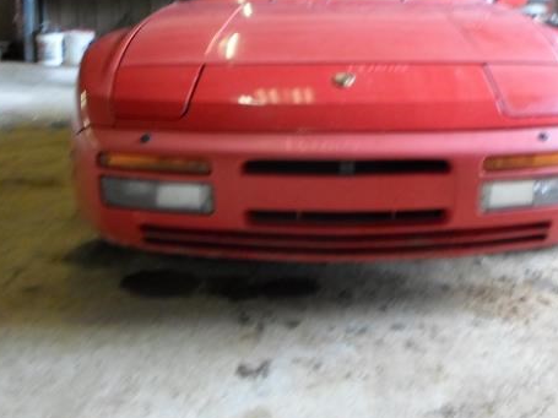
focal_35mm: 44
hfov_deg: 42.6
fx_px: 709
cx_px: 356
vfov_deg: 32.2
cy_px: 97
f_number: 2.5
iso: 240
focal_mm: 4.5
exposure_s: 1/30
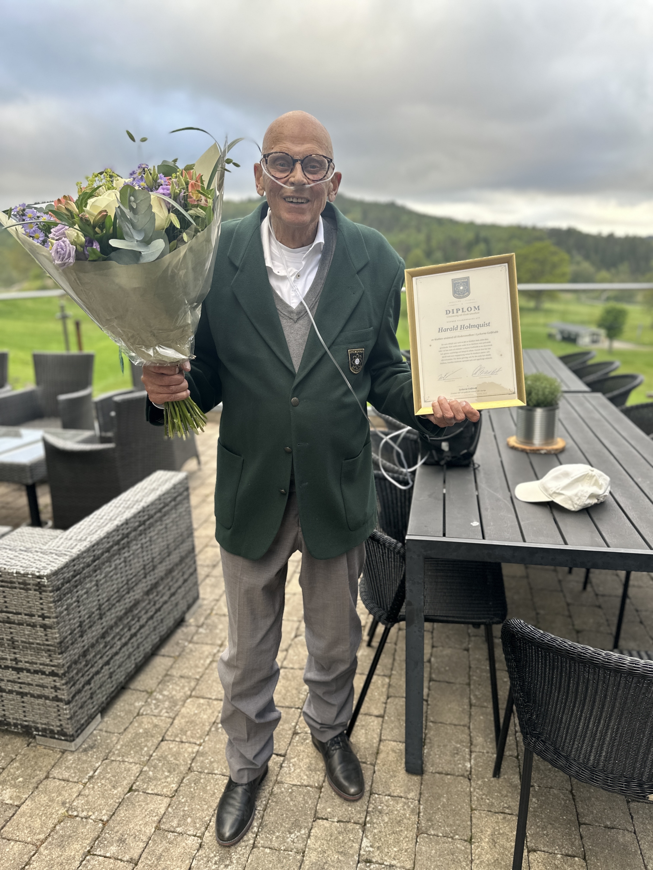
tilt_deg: -14.8
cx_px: 326
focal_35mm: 24
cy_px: 435
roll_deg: +0.4
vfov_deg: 71.6
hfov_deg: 56.8
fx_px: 604
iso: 64
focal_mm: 6.86
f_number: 1.78
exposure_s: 1/223
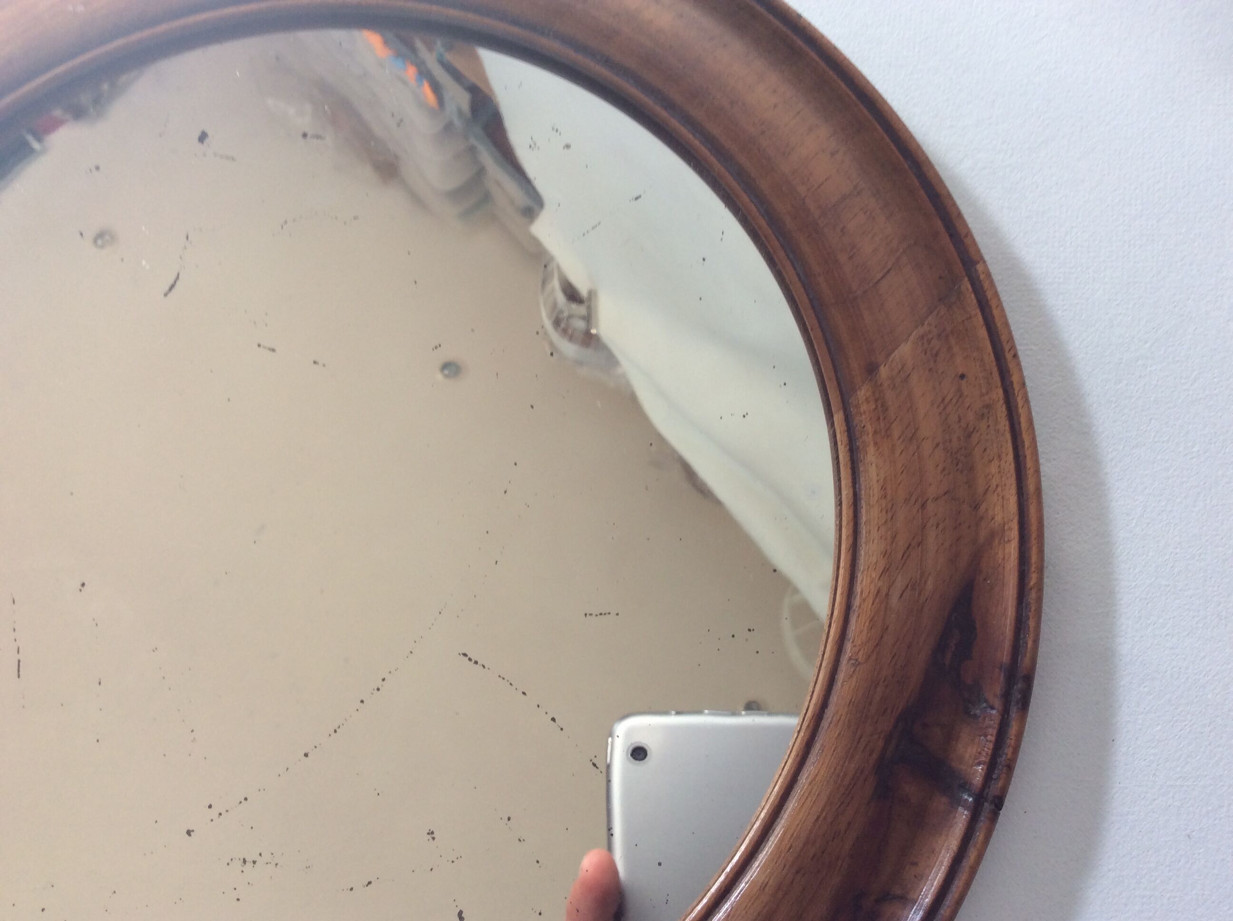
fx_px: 1138
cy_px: 460
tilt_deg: -74.6
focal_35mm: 32
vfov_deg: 44.1
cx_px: 616
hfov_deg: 56.9
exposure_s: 1/33
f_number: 2.4
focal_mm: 3.3
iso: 32
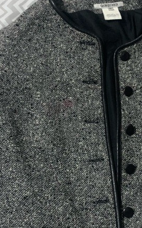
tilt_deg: -71.3
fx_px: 397
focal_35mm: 64
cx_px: 120
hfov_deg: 20.0
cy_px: 147
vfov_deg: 31.8
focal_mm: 4.25
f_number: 1.8
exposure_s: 1/25
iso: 500
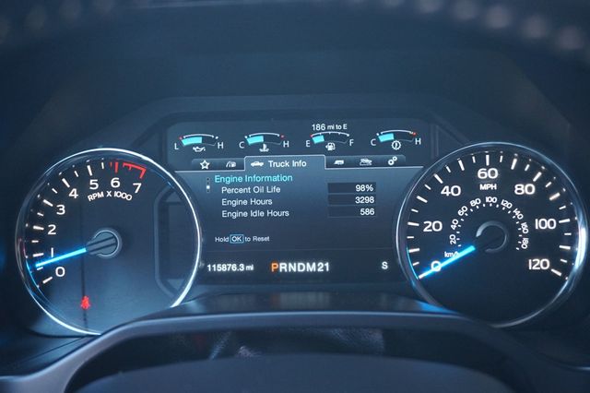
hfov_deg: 46.4
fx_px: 688
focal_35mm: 42
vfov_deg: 31.9
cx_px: 295
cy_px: 196
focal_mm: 28
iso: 1000
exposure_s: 1/60
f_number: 4.5
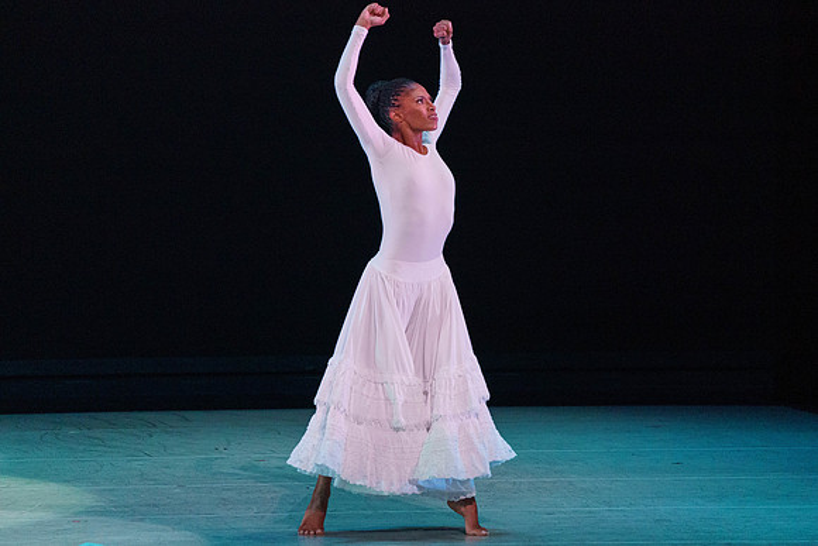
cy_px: 289
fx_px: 9578
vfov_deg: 3.3
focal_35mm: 421
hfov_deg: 4.9
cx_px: 438
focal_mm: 394
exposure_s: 1/400
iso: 5000
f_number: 6.3
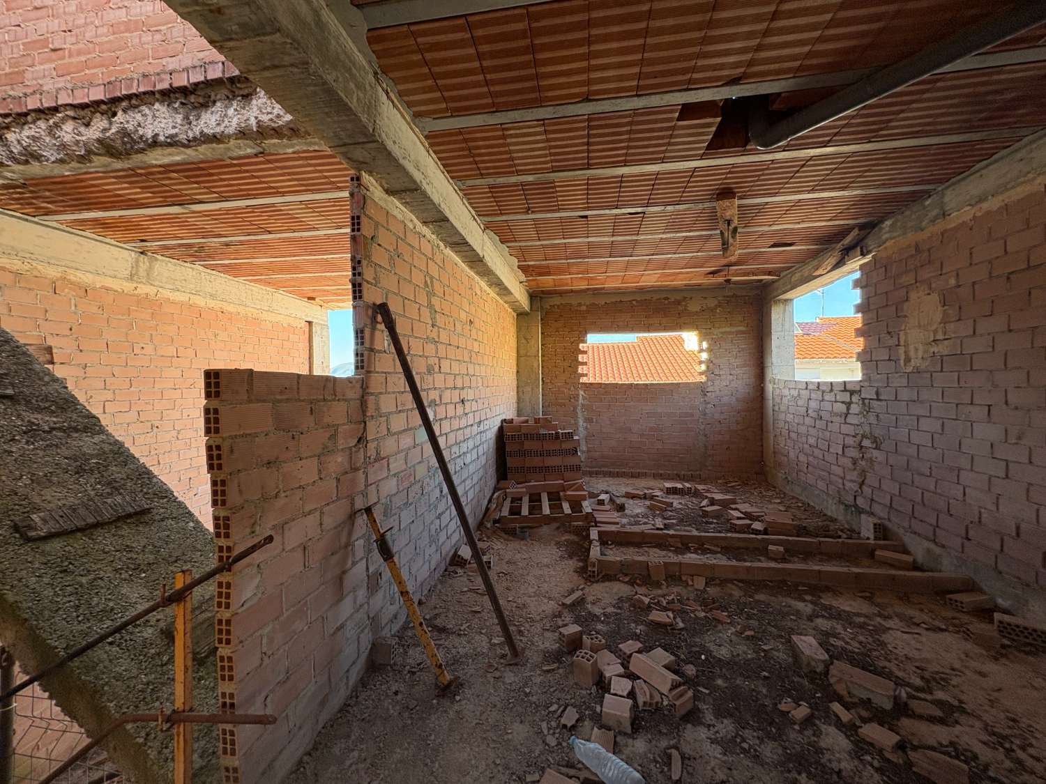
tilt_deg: +0.2
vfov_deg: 85.7
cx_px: 523
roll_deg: +0.9
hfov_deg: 102.1
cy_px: 392
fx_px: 423
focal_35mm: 14
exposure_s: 1/102
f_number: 2.2
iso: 125
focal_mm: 2.22
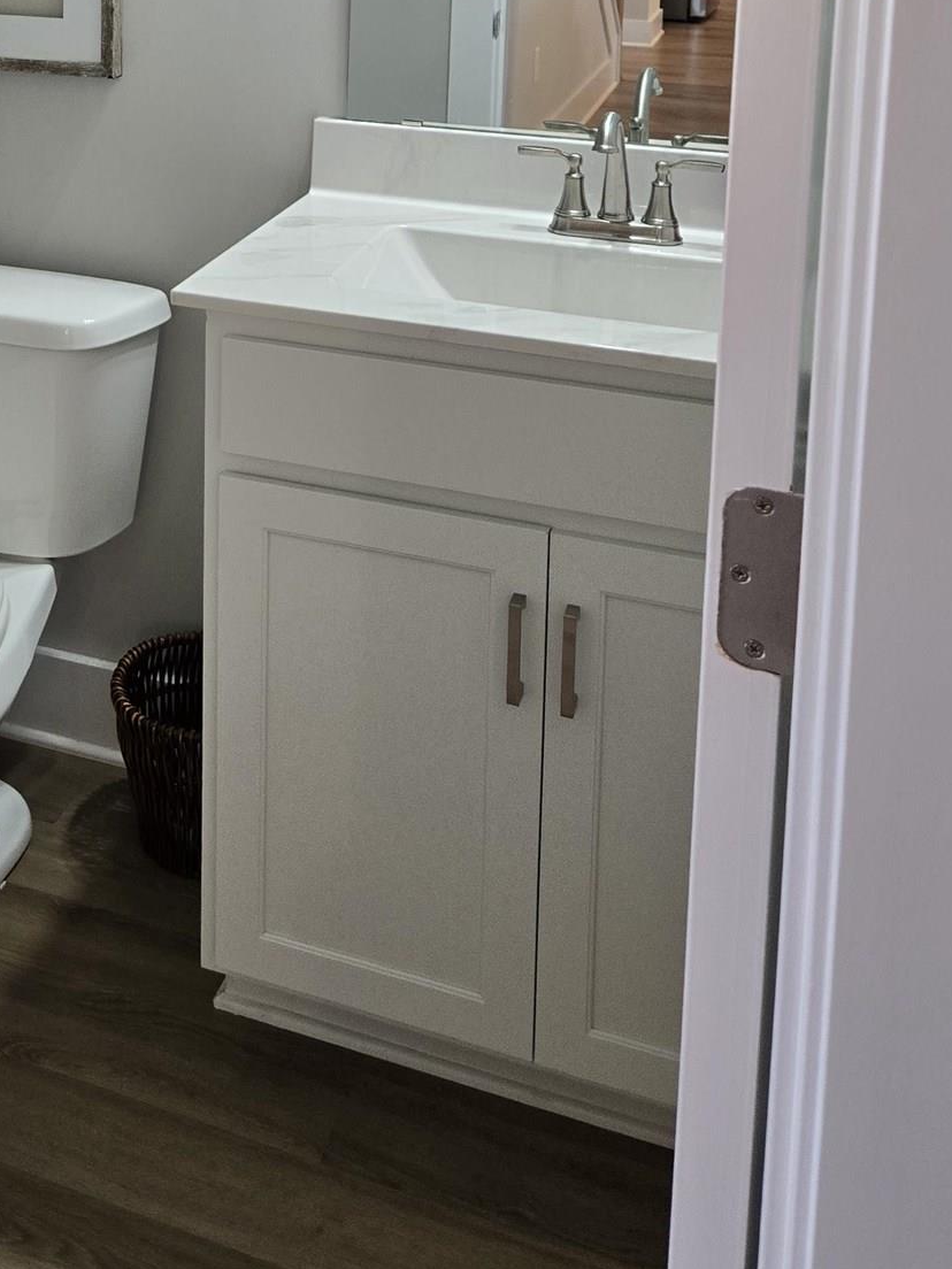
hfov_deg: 28.6
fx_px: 1760
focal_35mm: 48
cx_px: 30
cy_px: 77
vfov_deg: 36.6
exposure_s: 1/120
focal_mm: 5.4
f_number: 1.8
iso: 160
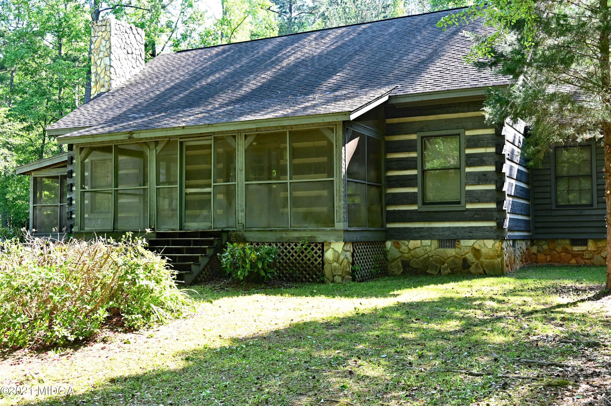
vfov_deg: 33.4
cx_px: 306
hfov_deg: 48.5
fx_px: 678
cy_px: 203
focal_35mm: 40
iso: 900
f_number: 10
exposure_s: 1/100
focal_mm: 40
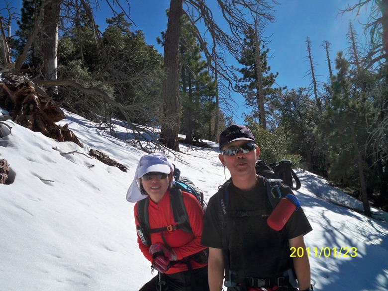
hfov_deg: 52.6
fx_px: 392
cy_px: 146
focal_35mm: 35
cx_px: 194
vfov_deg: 40.7
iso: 64
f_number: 4.7
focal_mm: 6.3
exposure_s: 1/1000
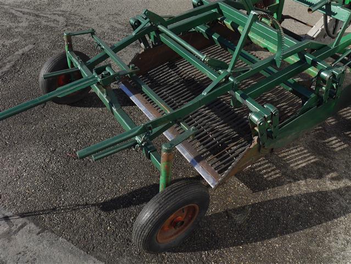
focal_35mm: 30
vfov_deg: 46.8
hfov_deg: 59.9
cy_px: 132
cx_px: 176
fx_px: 304
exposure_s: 1/320
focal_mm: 15
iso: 160
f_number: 7.1
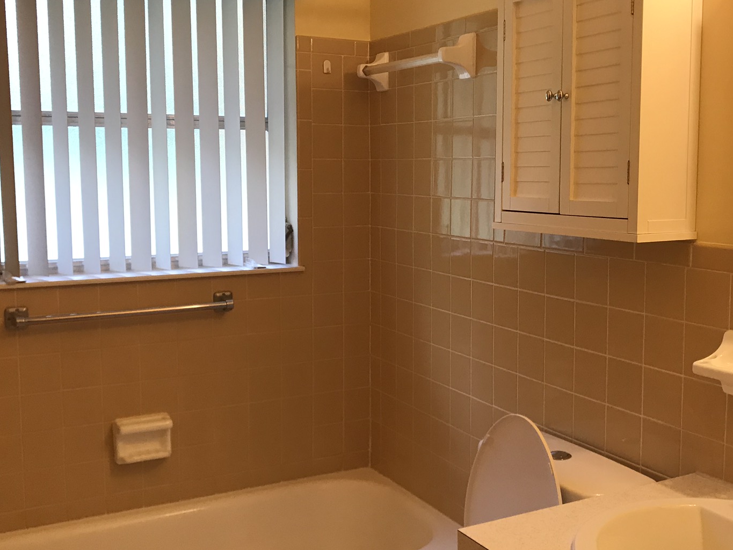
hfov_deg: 44.7
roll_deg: +0.5
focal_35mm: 42
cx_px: 412
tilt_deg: -6.8
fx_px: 889
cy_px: 274
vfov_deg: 34.4
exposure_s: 1/30
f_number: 1.8
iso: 32
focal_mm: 3.99
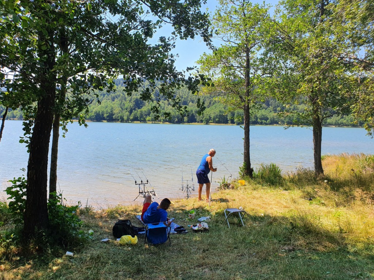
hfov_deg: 67.3
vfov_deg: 53.1
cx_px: 187
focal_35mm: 26
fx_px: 281
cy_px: 140
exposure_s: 1/944
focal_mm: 4.32
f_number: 2.4
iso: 50
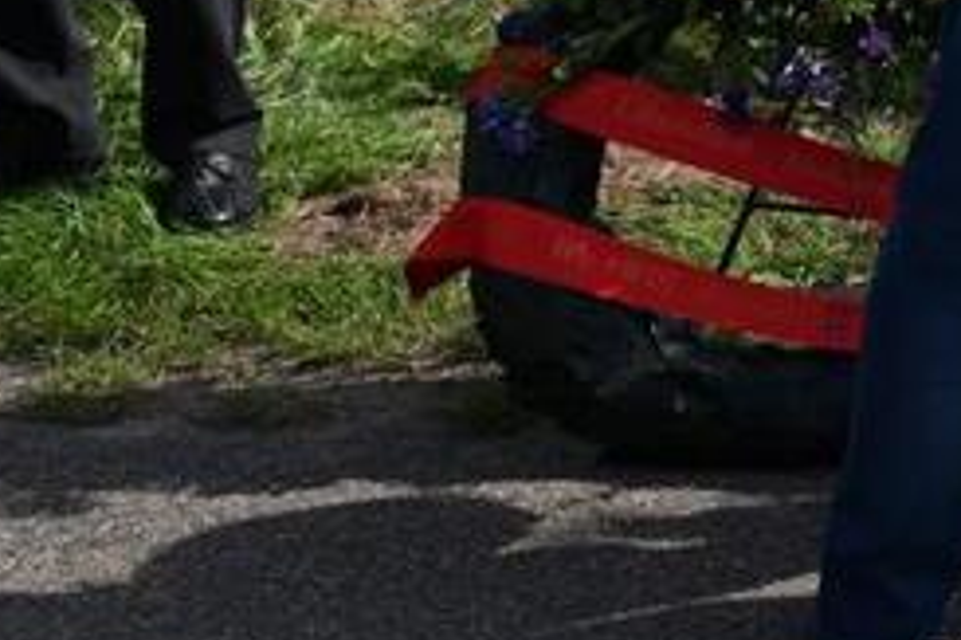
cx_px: 1883
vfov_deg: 8.6
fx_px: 4108
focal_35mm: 154
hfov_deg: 12.0
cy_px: -399
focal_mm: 38
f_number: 11
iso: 500
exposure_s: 1/500
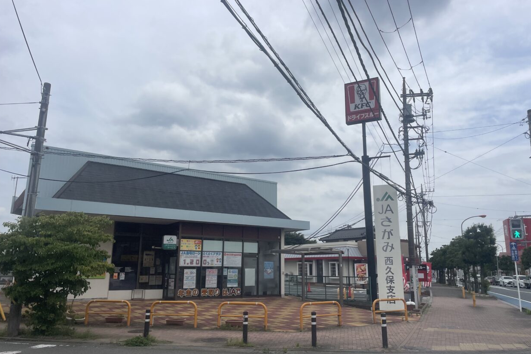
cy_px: 183
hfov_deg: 65.5
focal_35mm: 28
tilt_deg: +12.5
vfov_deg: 46.4
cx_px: 269
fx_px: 413
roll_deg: -0.3
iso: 50
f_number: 1.6
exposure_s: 1/10753
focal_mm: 4.2
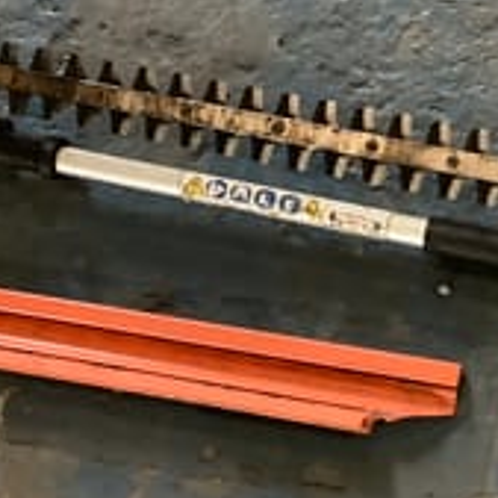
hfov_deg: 21.3
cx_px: 345
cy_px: 214
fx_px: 1318
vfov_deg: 21.4
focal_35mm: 81
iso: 640
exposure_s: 1/20
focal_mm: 3.3
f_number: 2.4
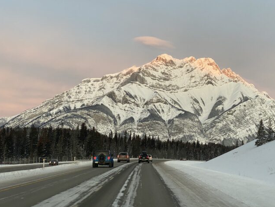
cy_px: 82
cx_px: 173
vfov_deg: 22.2
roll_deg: -3.2
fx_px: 525
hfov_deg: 29.3
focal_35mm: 66
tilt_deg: +7.3
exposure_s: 1/121
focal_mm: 6
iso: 64
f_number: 2
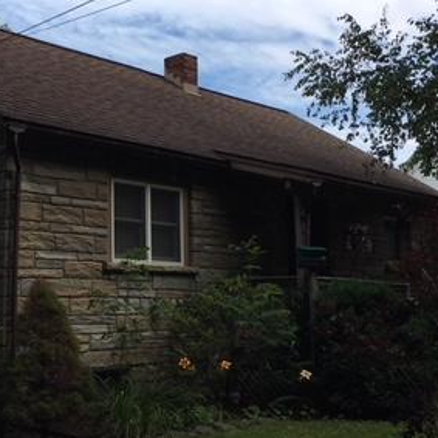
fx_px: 830
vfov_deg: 29.5
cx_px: 139
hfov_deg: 29.3
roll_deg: +0.5
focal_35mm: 58
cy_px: 197
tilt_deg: +9.5
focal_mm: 4.15
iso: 25
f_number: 2.2
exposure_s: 1/845
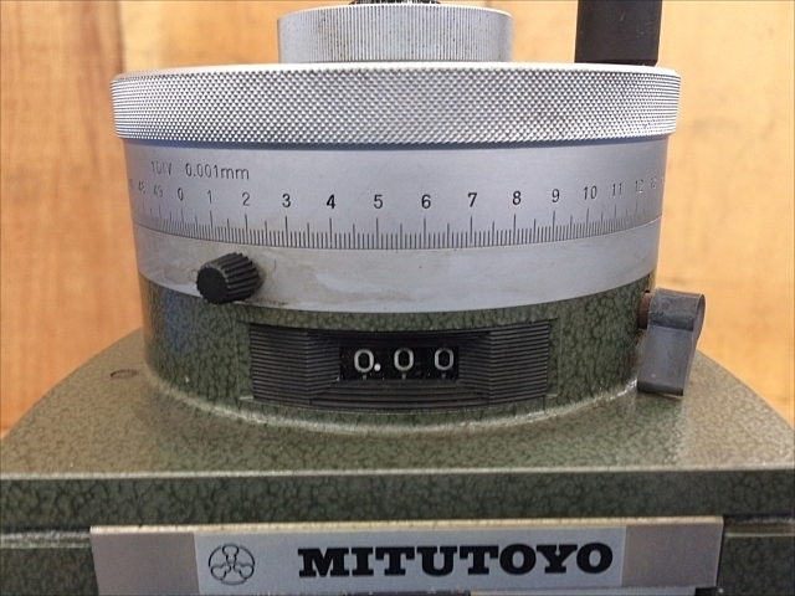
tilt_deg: -16.0
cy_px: 298
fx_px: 666
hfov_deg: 61.7
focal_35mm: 29
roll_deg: +1.3
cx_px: 398
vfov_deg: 48.2
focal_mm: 4.15
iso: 100
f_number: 2.2
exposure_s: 1/30
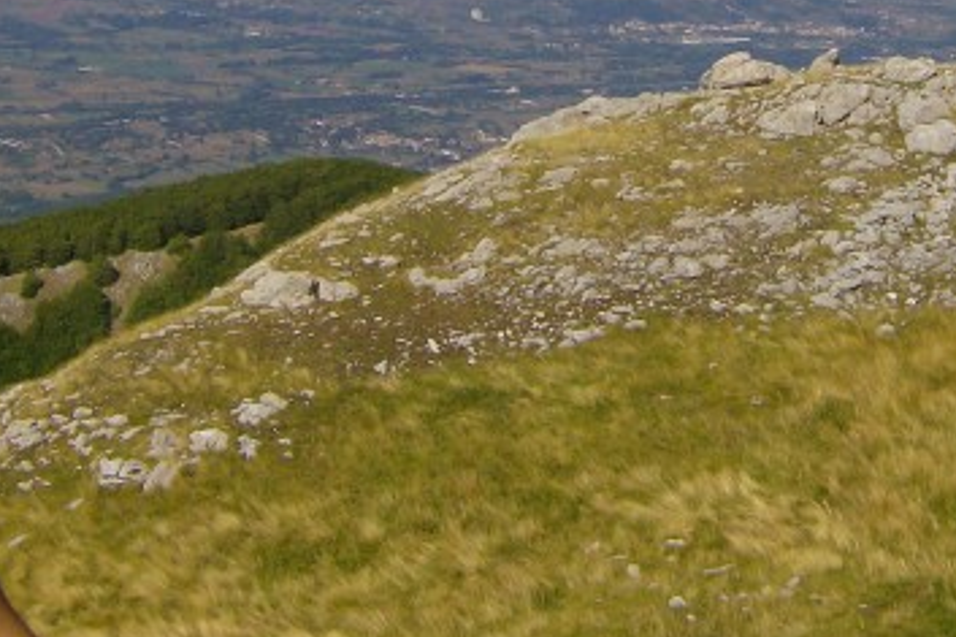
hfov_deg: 23.9
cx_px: 596
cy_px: -138
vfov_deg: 15.4
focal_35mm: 85
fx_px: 2256
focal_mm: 6
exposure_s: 1/1639
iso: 100
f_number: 4.7
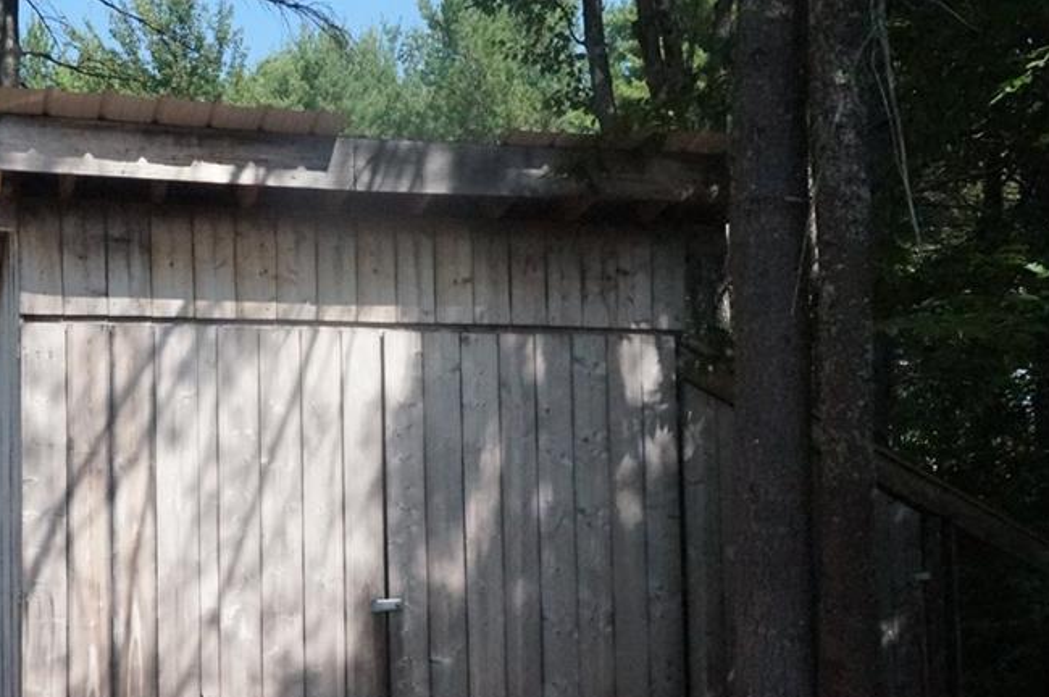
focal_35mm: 52
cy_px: 495
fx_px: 1514
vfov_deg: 25.7
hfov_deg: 37.9
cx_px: 371
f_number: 13
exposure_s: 1/2500
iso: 6400
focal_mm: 22
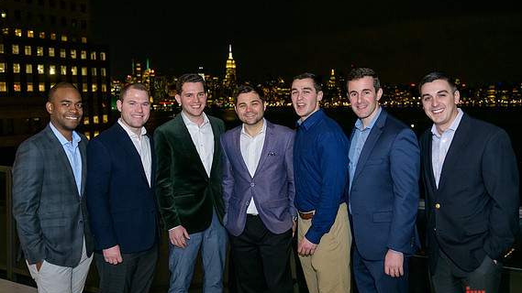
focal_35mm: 38
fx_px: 526
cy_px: 137
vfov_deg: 31.2
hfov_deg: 52.8
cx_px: 258
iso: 1600
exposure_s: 1/125
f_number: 3.2
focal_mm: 32
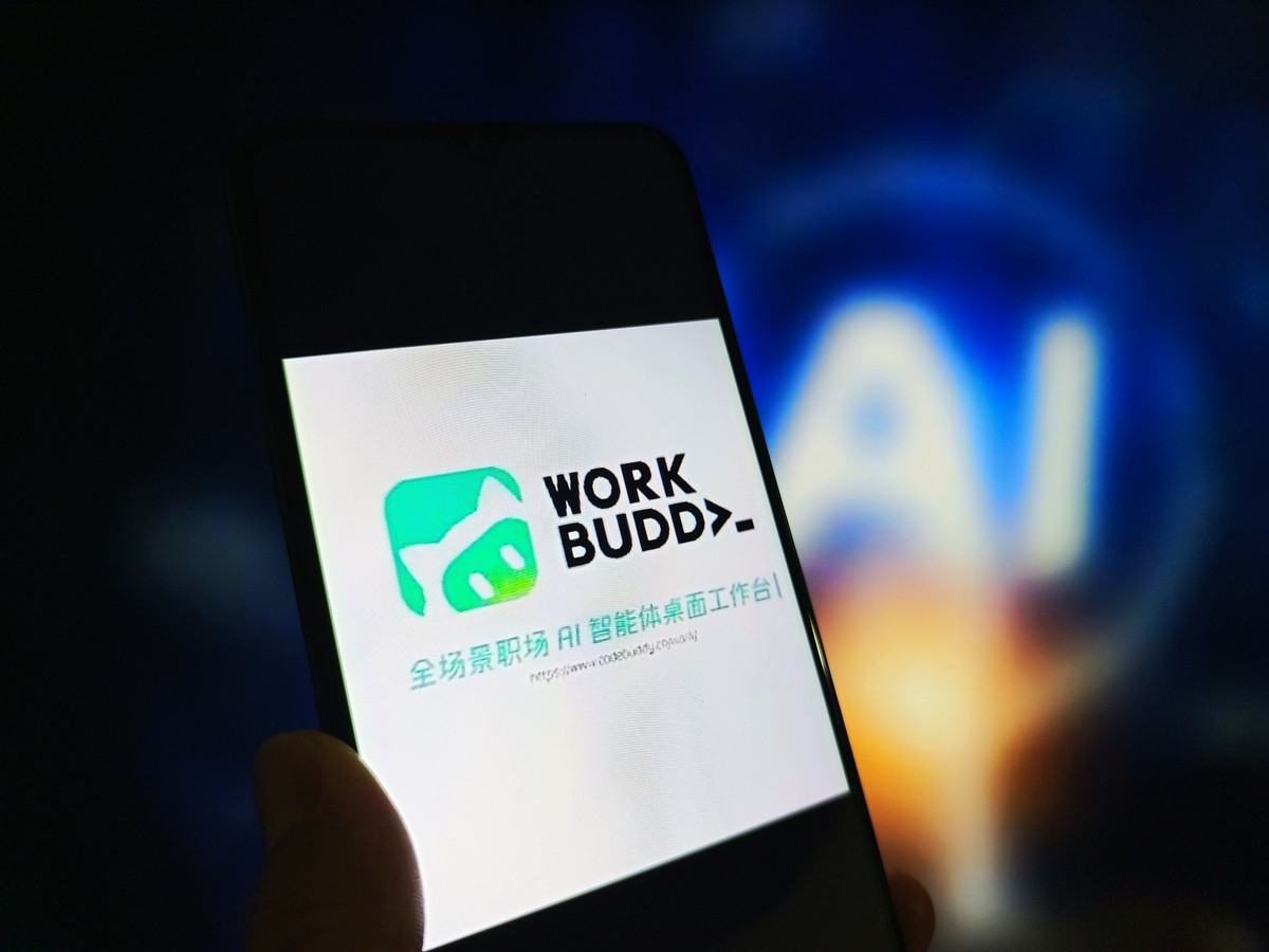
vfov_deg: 58.9
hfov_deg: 73.9
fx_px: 843
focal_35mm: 23
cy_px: 476
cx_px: 634
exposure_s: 1/50
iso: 735
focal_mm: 5.59
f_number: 1.88
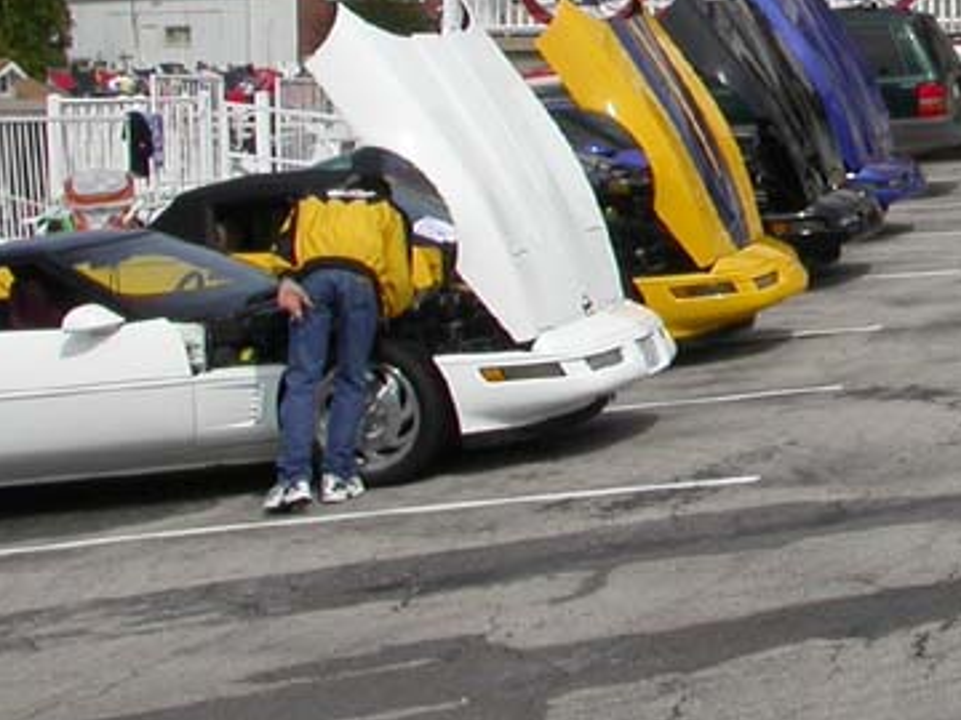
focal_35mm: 108
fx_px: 2998
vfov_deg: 13.5
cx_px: 1231
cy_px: -24
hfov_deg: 17.2
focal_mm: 7.85
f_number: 7.5
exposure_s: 1/507
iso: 100
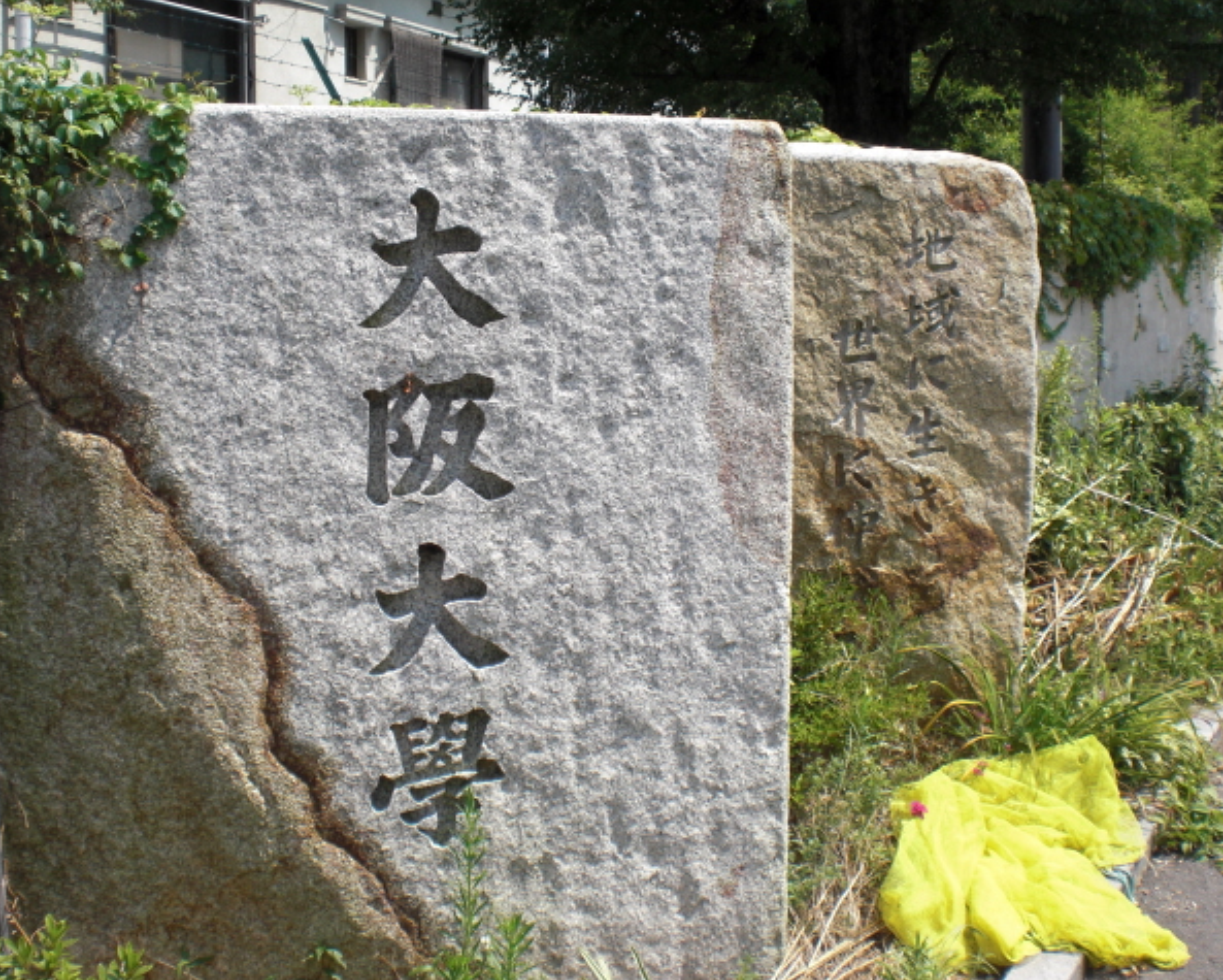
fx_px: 1449
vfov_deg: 37.4
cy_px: 487
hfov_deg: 45.8
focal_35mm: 40
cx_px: 598
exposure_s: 1/250
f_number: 5.6
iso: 64
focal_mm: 6.3
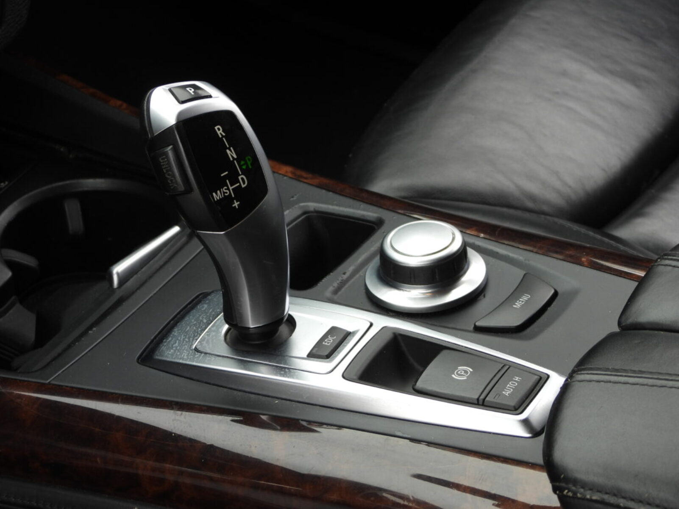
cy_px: 254
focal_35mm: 115
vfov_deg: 12.9
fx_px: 2256
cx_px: 340
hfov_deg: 17.1
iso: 100
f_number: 4
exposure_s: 1/60
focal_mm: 20.7
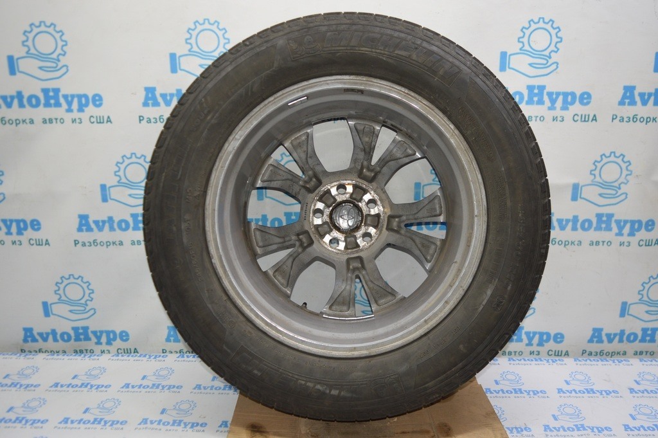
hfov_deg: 59.5
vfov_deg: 41.6
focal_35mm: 32
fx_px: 575
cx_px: 329
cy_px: 219
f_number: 4
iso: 400
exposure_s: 1/60
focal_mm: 21
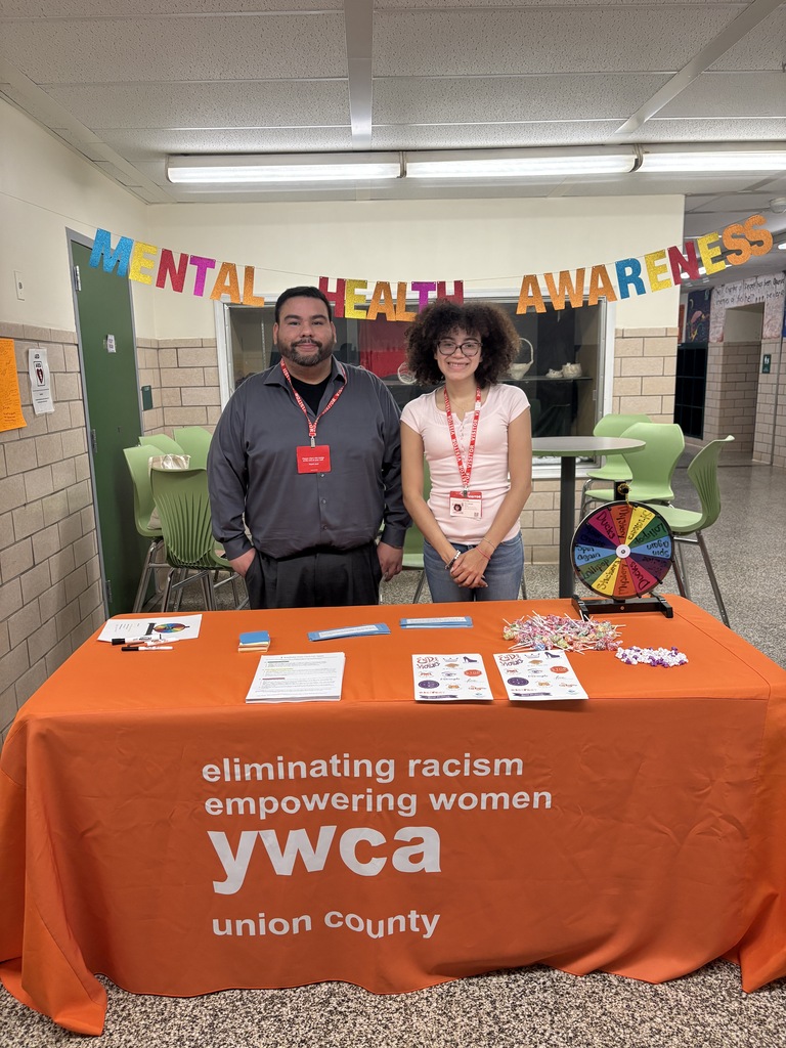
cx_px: 393
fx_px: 787
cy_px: 524
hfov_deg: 53.1
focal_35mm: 26
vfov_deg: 67.3
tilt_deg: -10.8
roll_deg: +1.3
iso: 200
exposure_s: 1/120
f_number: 1.6
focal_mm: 5.96
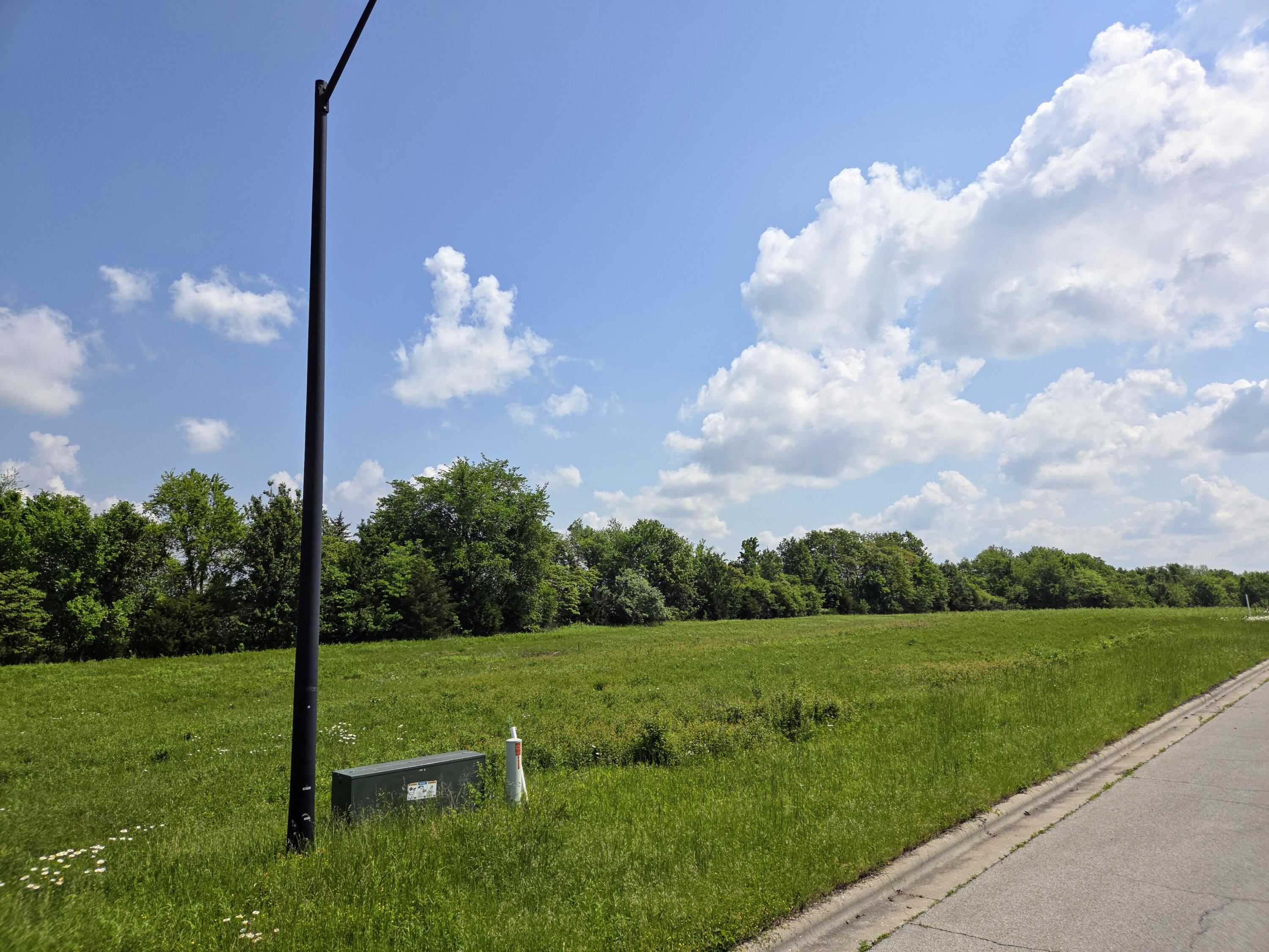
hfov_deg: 73.9
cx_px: 634
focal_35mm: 23
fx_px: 843
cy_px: 476
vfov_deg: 58.9
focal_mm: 5.4
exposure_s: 1/2708
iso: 25
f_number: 1.8
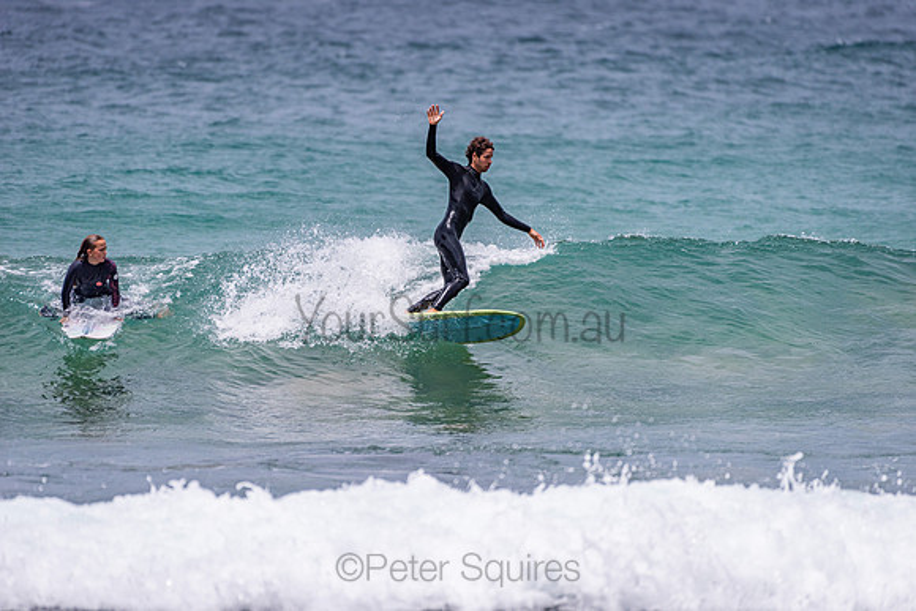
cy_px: 306
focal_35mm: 500
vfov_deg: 2.8
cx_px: 458
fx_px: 12725
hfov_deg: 4.1
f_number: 5.6
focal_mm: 500
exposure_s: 1/1600
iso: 220
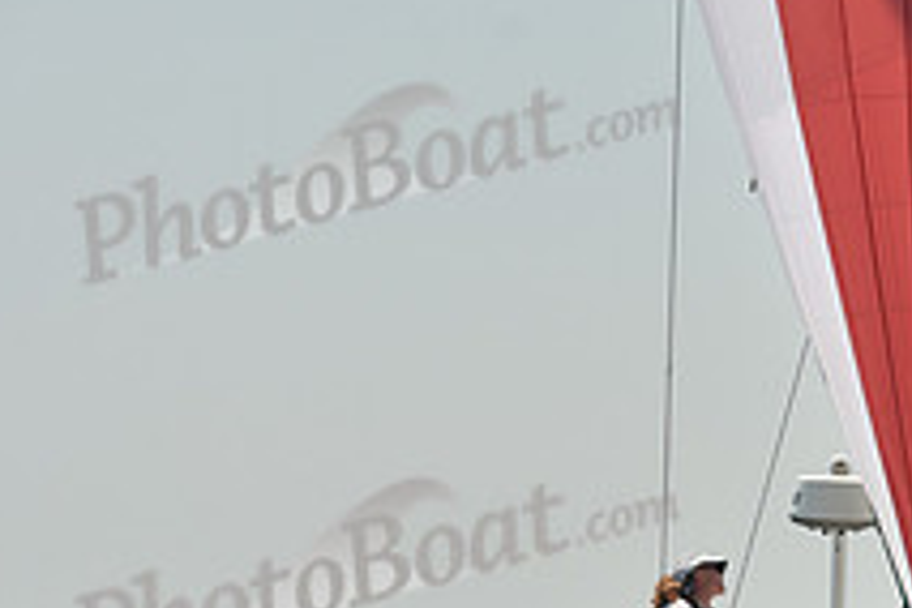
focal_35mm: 394
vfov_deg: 3.5
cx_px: 903
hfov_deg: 5.2
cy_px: 730
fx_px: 9981
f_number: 5.6
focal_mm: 145
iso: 250
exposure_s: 1/640
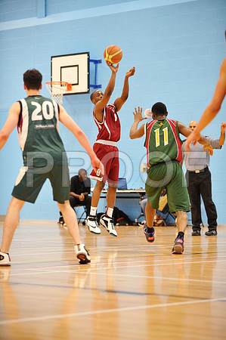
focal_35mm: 120
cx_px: 113
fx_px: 1133
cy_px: 170
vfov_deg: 17.1
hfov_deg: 11.4
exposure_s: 1/400
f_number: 2.8
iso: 8000
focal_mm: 120
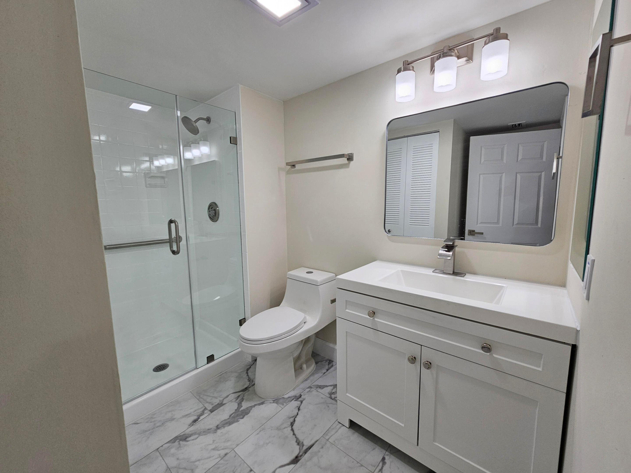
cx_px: 316
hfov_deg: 106.2
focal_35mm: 13
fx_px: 237
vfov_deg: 89.9
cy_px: 236
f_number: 2.2
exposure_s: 1/60
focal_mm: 2.2
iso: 50
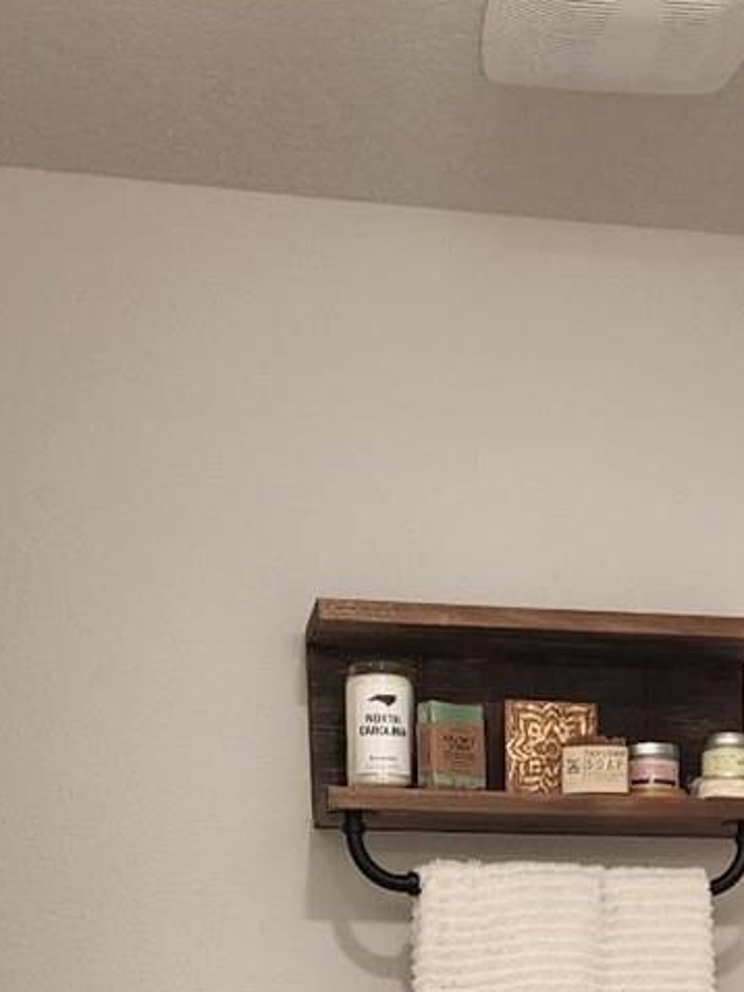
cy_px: 1502
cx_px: 621
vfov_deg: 21.8
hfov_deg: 19.6
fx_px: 2120
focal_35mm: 74
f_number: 1.8
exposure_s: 1/120
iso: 160
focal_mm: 6.4
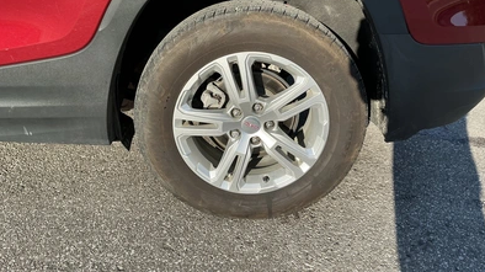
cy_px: 90
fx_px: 398
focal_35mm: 31
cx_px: 242
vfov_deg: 37.3
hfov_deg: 62.7
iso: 25
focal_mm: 3
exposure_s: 1/869
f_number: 1.8
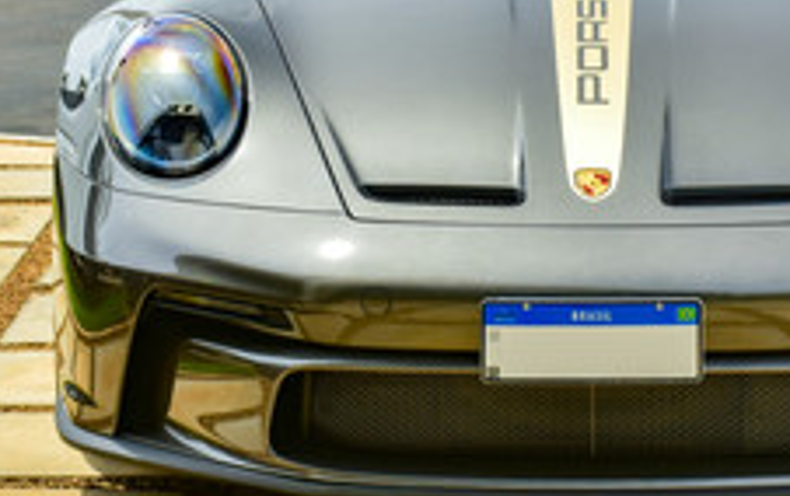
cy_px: 44
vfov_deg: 8.1
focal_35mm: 162
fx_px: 3493
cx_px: 563
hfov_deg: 12.9
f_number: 9
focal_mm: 48
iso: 100
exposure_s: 1/100
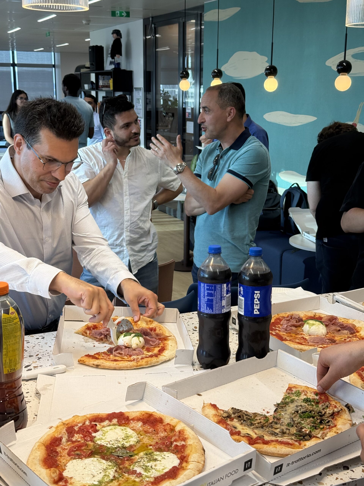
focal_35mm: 48
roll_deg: -0.1
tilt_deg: -11.2
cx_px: 182
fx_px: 673
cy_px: 243
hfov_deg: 30.3
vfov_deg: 39.7
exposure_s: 1/190
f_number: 1.78
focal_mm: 6.76
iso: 125
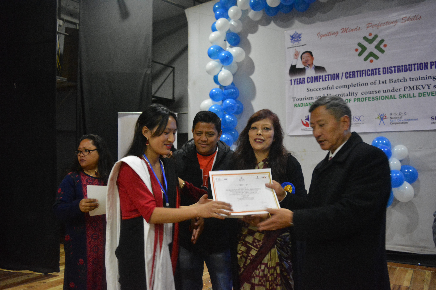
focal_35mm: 27
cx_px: 218
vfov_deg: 47.9
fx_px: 327
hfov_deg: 67.4
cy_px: 145
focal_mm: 18
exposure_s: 1/30
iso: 3200
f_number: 3.5
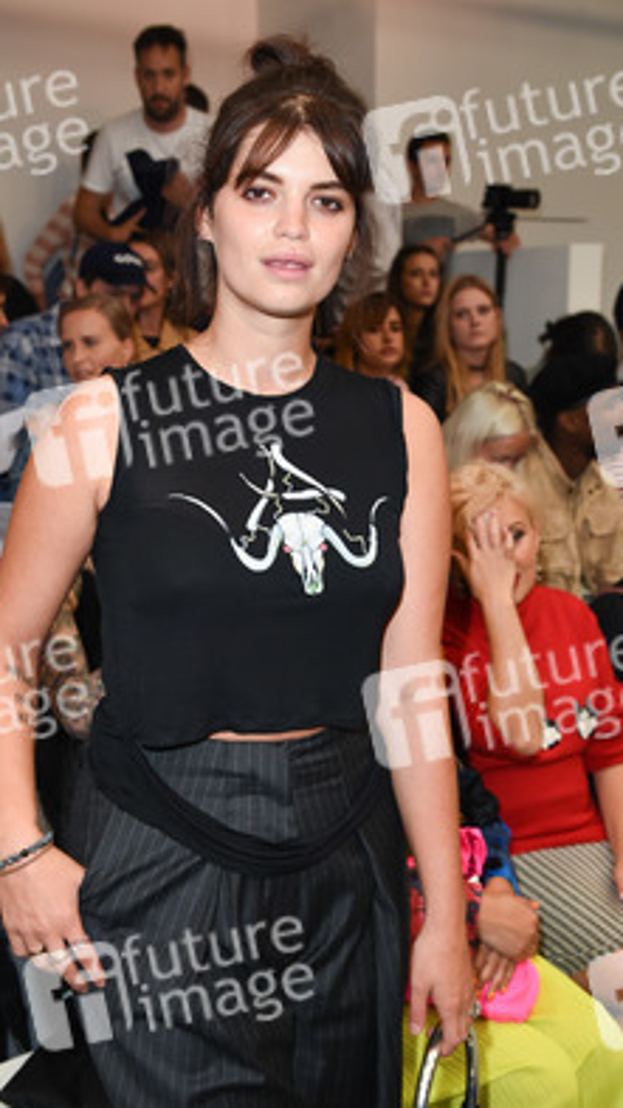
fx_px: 1439
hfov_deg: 24.4
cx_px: 252
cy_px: 561
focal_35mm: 49
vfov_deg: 42.1
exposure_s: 1/125
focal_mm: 46
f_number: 5.6
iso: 1600
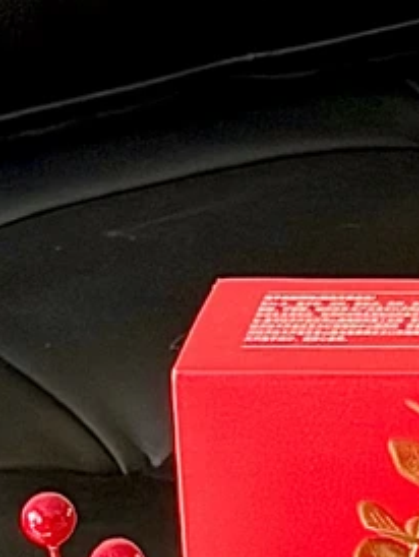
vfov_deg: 7.5
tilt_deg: -30.5
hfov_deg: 5.7
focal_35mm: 252
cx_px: 1076
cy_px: 1218
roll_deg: -0.6
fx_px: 4061
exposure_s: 1/60
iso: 100
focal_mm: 6.76
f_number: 1.78
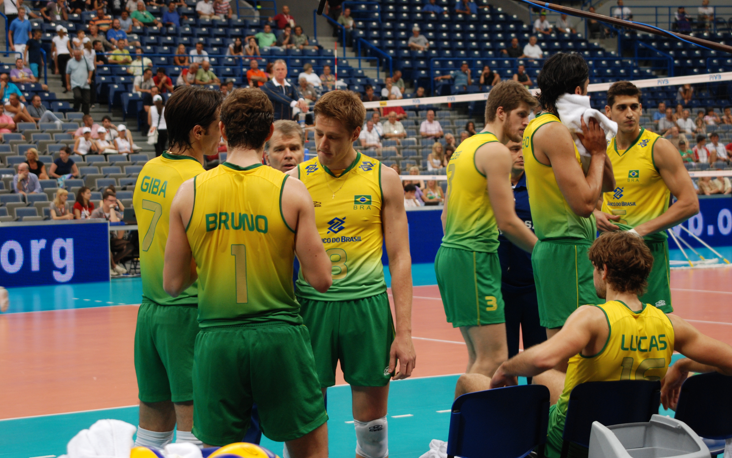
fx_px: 1835
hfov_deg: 22.6
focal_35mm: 92
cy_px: 222
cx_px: 366
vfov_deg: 14.2
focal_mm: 60
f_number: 4.8
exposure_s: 1/80
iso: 400
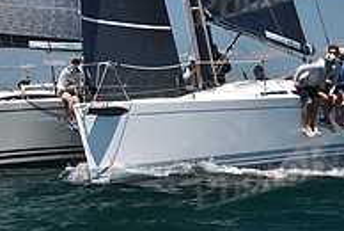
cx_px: 101
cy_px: 97
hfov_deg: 9.8
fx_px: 2000
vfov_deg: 6.6
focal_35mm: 209
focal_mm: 70
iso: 250
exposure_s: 1/800
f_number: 5
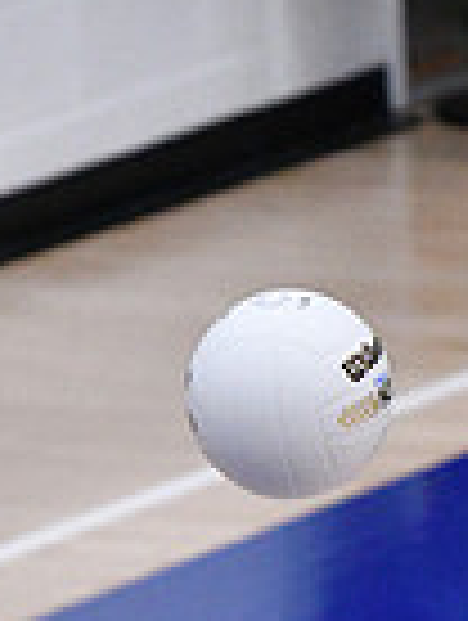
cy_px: 1260
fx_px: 17378
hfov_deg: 1.5
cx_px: 430
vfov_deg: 2.0
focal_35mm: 967
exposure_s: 1/1250
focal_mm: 160
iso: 6400
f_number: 3.2
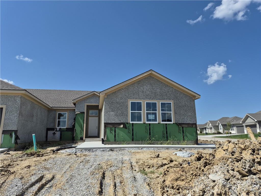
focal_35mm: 23
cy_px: 98
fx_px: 173
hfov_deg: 73.9
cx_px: 130
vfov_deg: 58.9
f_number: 1.8
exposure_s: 1/2352
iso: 25
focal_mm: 5.4
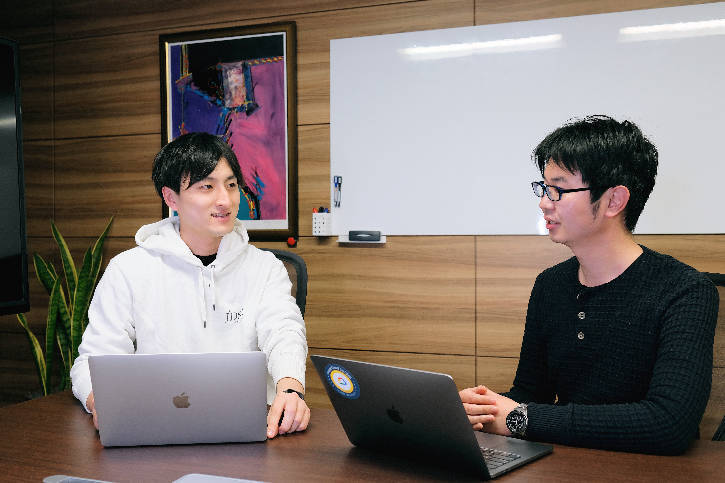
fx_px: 705
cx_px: 362
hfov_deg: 54.4
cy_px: 242
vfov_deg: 37.9
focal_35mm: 35
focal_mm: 23
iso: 800
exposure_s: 1/60
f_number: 4
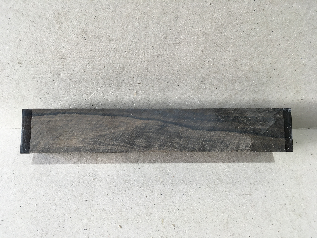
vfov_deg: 48.2
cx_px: 158
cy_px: 119
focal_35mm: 29
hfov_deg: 61.7
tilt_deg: -50.2
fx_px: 266
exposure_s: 1/33
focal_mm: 4.15
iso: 25
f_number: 2.2
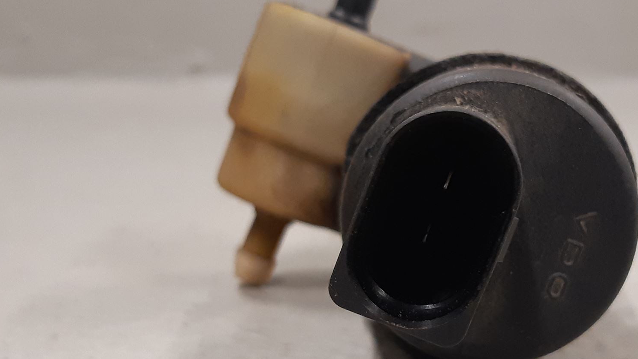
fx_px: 660
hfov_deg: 50.7
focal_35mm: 39
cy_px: 227
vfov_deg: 30.3
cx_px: 421
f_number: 1.7
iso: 160
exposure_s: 1/50
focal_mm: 3.93
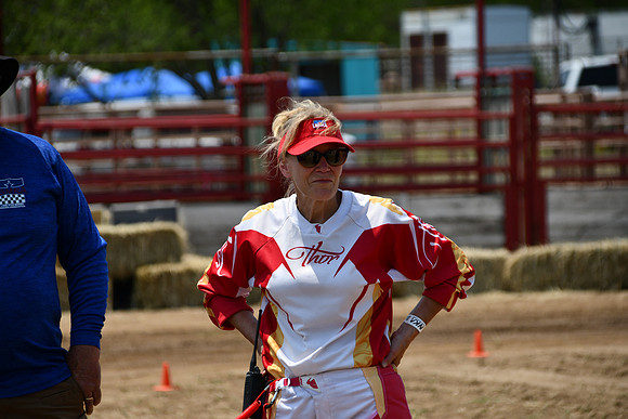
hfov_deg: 6.2
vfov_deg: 4.2
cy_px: 210
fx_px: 5758
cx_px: 314
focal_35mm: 330
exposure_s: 1/1250
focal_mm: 220
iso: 200
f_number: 6.3
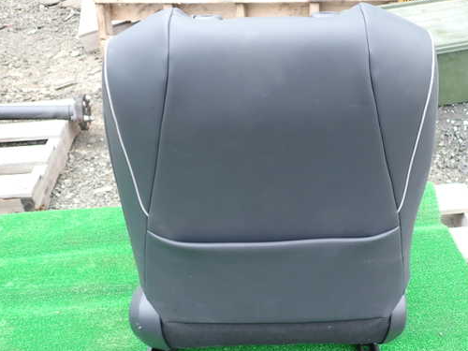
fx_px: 487
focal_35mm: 36
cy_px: 183
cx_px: 278
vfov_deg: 39.7
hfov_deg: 51.1
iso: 125
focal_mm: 5.4
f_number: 2.3
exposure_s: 1/60
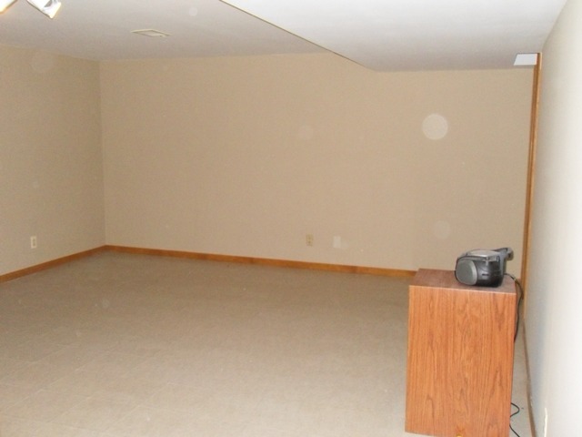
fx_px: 588
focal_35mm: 35
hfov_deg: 52.6
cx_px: 291
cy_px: 218
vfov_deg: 40.7
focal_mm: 6.3
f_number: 3.5
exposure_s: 1/45
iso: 640
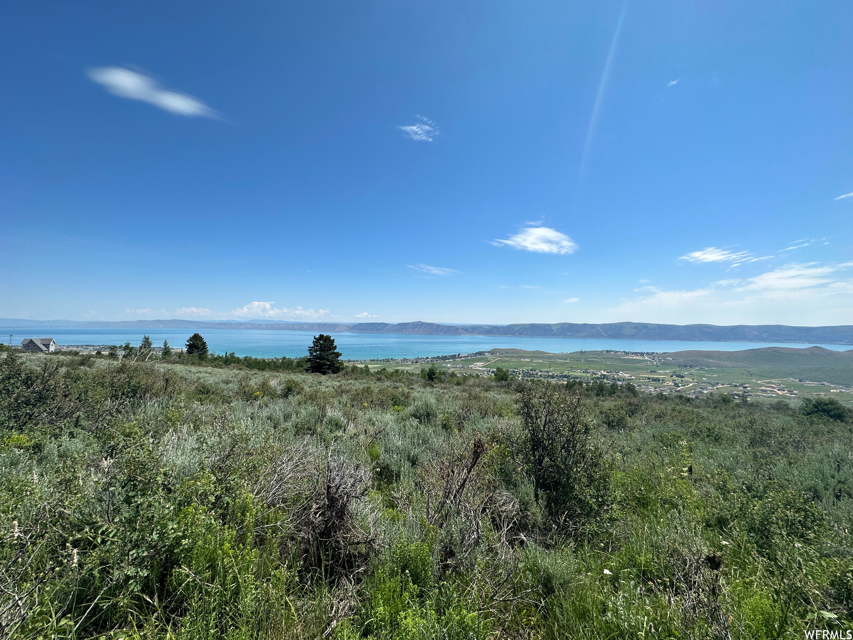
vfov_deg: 85.7
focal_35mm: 14
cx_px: 426
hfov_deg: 102.1
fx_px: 345
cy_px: 320
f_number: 2.2
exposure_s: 1/2817
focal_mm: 2.22
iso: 50
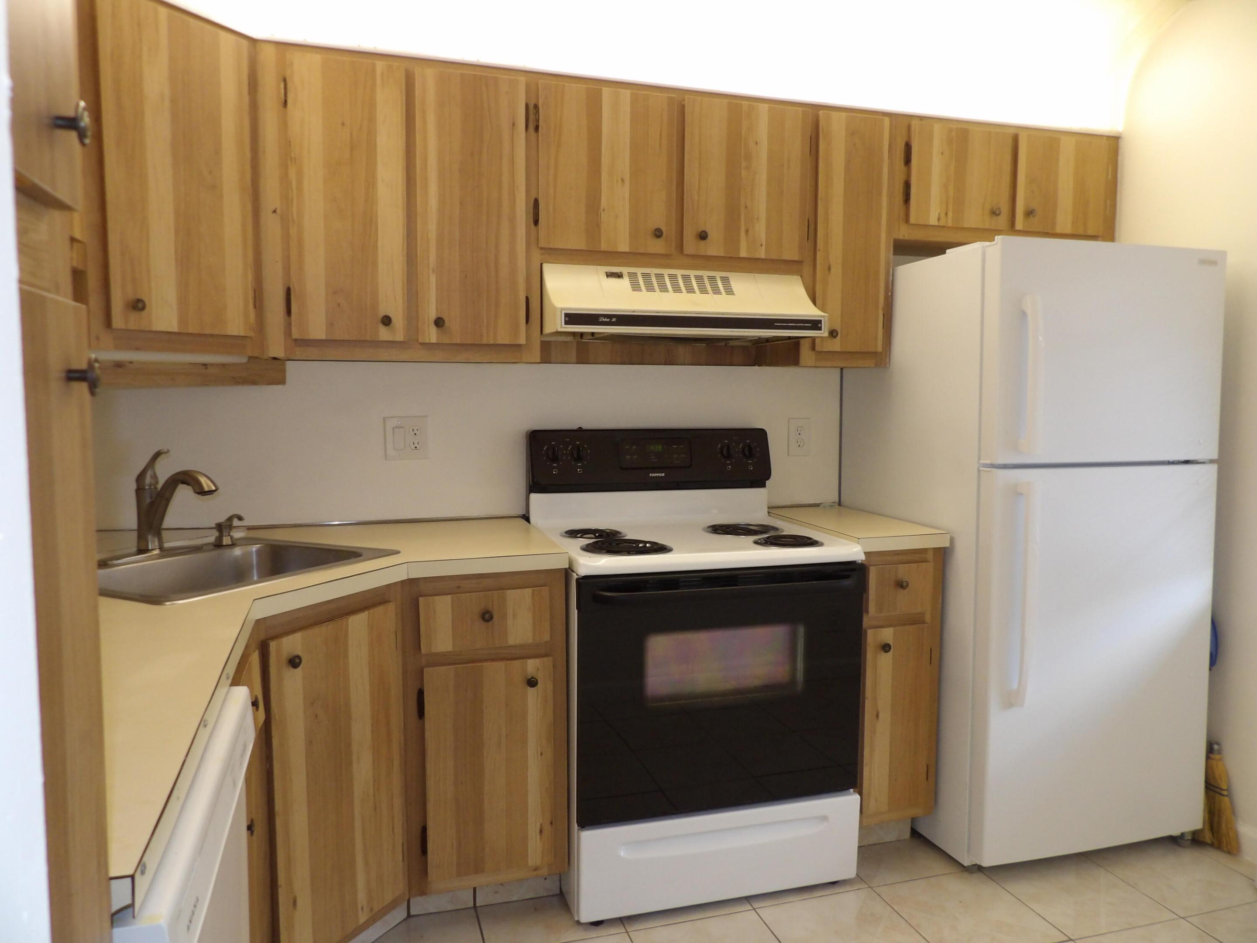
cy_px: 472
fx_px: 872
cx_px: 628
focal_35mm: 24
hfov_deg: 71.6
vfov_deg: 56.8
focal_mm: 4.3
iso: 200
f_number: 2.8
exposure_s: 1/33
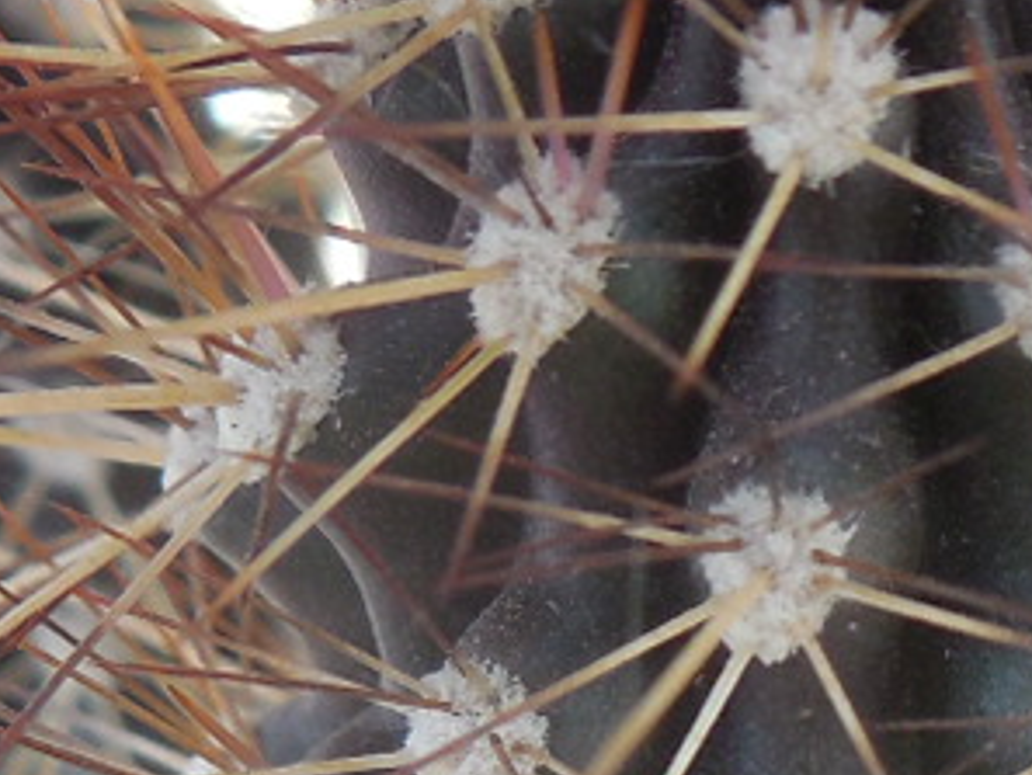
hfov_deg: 11.7
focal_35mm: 167
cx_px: 1133
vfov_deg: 8.7
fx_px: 4981
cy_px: 1067
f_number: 3.6
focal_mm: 5.6
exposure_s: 1/100
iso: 125
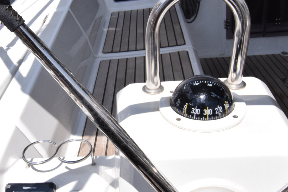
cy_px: 113
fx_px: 336
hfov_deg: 45.7
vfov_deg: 31.8
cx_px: 96
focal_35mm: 42
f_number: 18
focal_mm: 16
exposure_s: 1/1250
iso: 1600
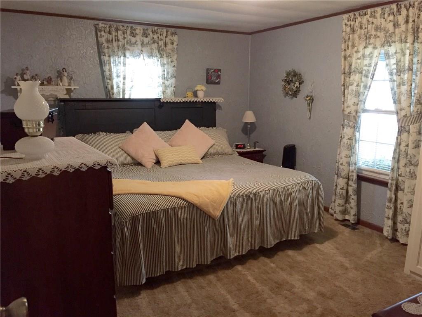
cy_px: 158
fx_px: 354
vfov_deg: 48.2
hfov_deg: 61.7
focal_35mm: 29
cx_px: 211
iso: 320
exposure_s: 1/15
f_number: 2.2
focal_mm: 4.15
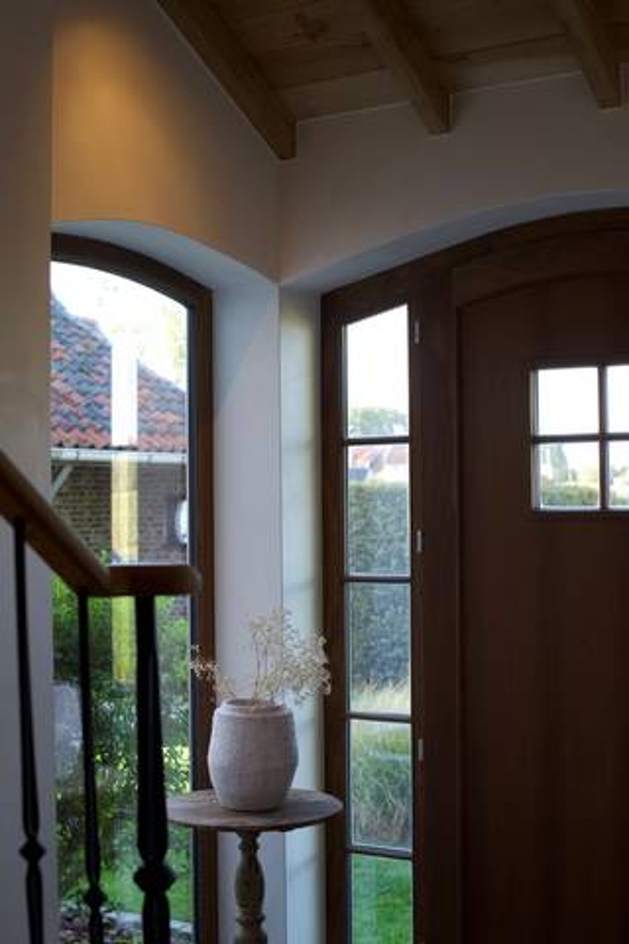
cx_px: 314
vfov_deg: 38.2
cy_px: 472
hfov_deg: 26.0
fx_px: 1363
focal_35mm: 52
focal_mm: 35
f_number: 2.8
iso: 640
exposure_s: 1/400
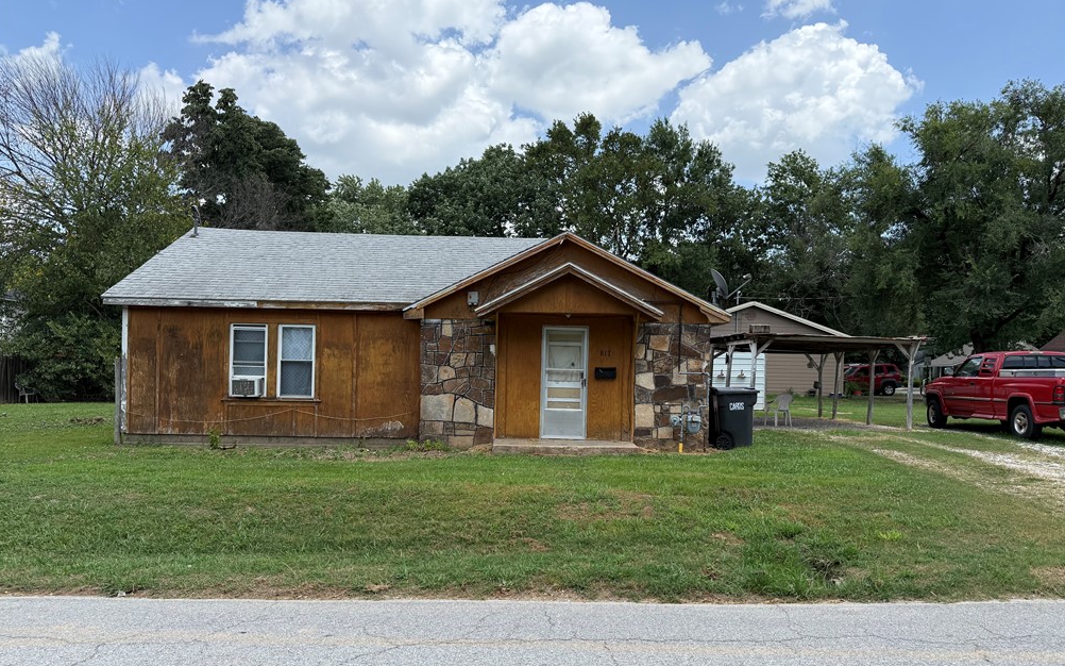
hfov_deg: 70.4
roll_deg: -1.5
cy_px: 370
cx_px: 539
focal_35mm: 26
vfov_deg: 47.5
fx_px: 755
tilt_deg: +0.5
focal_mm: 6.76
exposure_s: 1/3145
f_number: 1.78
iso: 100
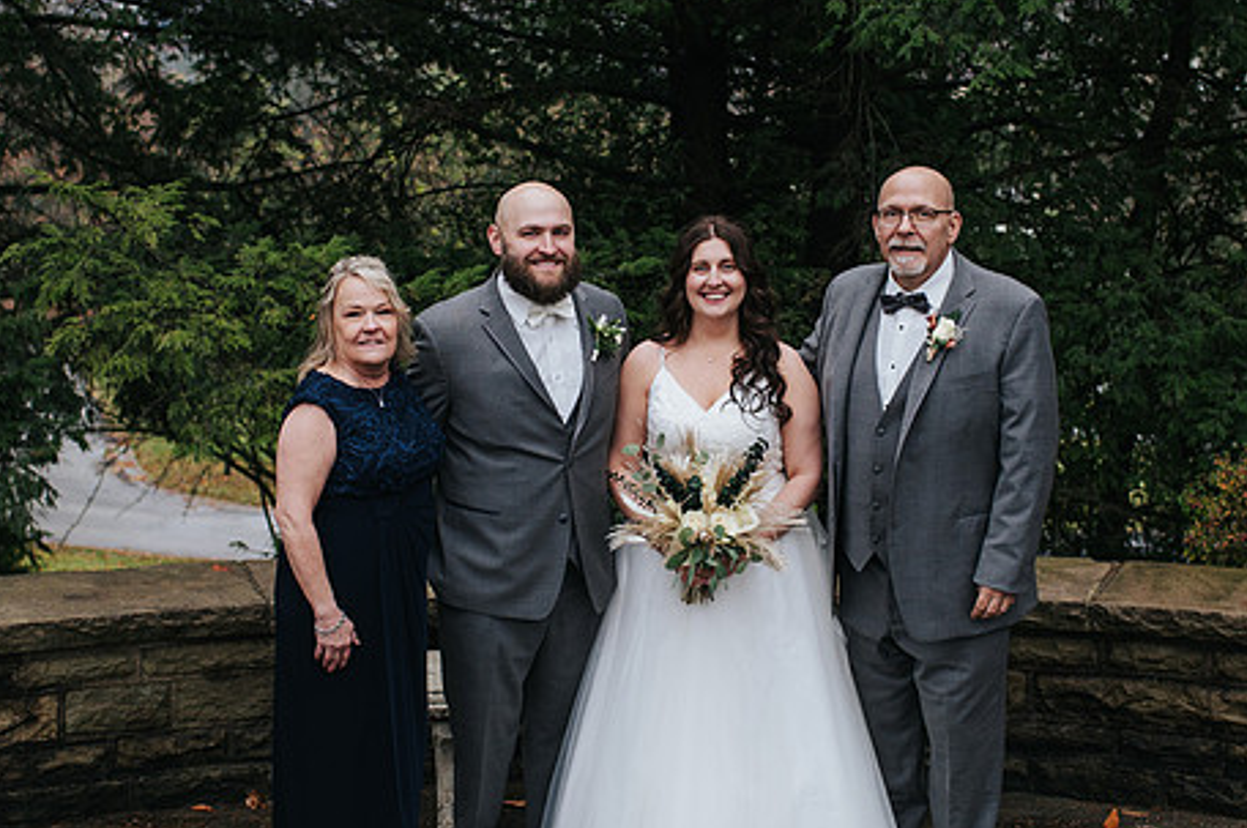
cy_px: 427
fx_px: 2076
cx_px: 625
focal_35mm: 60
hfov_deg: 33.4
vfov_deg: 22.6
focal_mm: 35
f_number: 3.2
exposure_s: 1/400
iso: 800
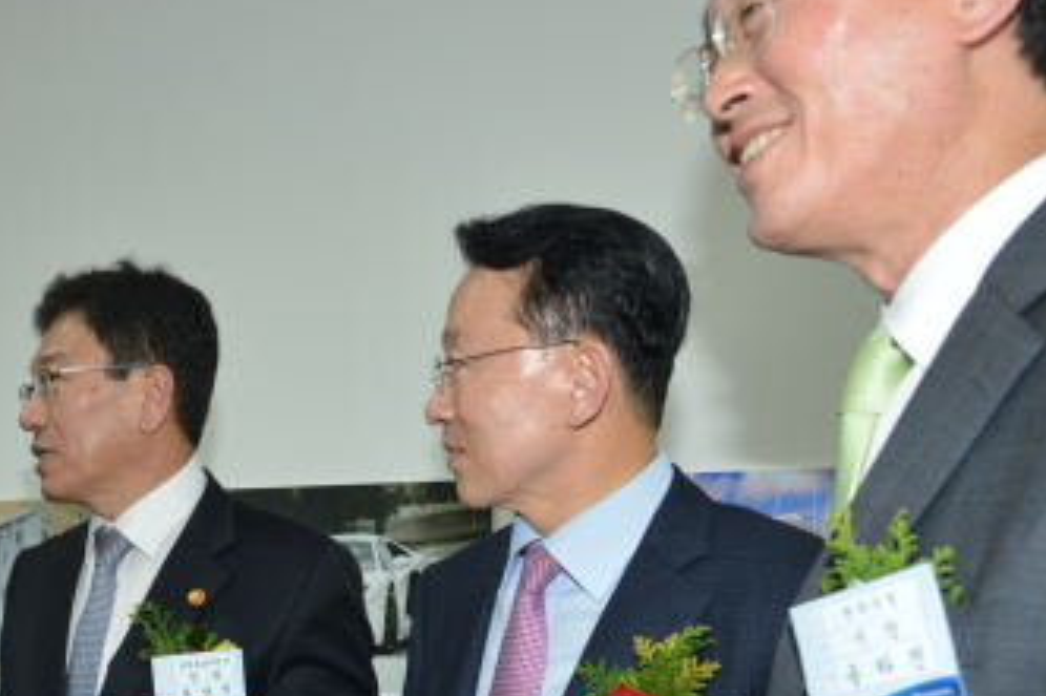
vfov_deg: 27.8
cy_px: 590
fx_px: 1365
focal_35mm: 47
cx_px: 132
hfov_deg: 39.3
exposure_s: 1/60
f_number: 7.1
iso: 800
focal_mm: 24
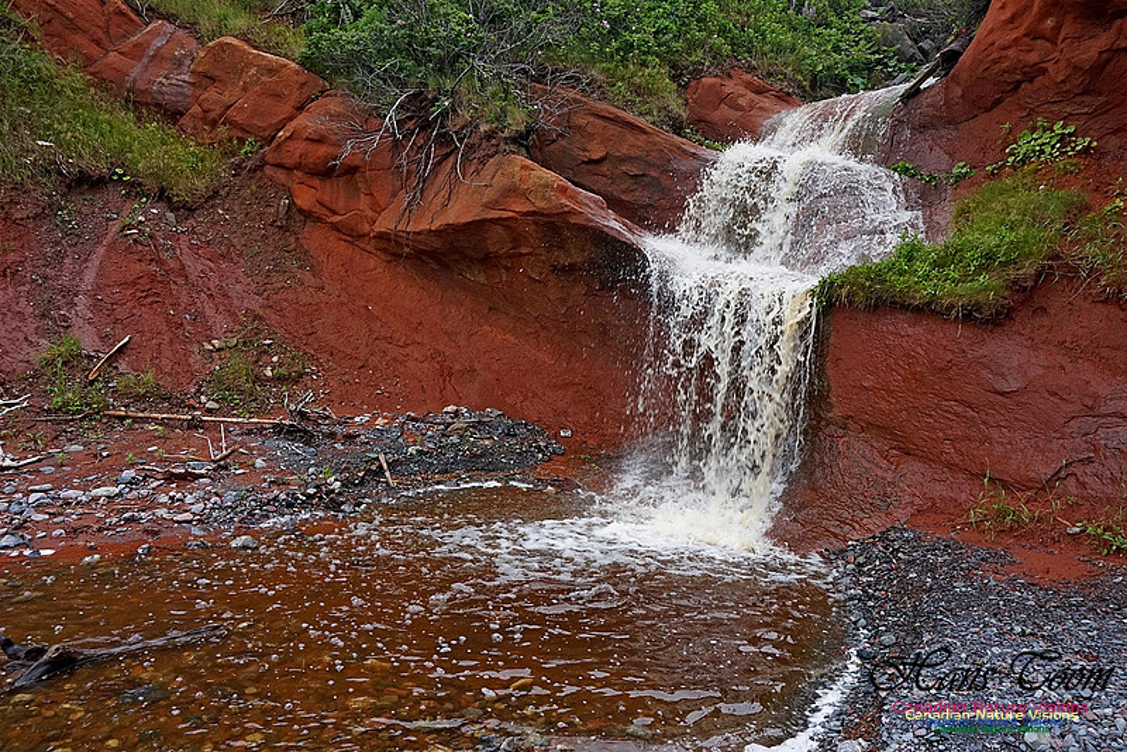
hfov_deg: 73.7
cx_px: 564
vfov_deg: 53.2
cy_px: 376
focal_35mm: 24
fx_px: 752
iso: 800
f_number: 14
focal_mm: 16
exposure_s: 1/160
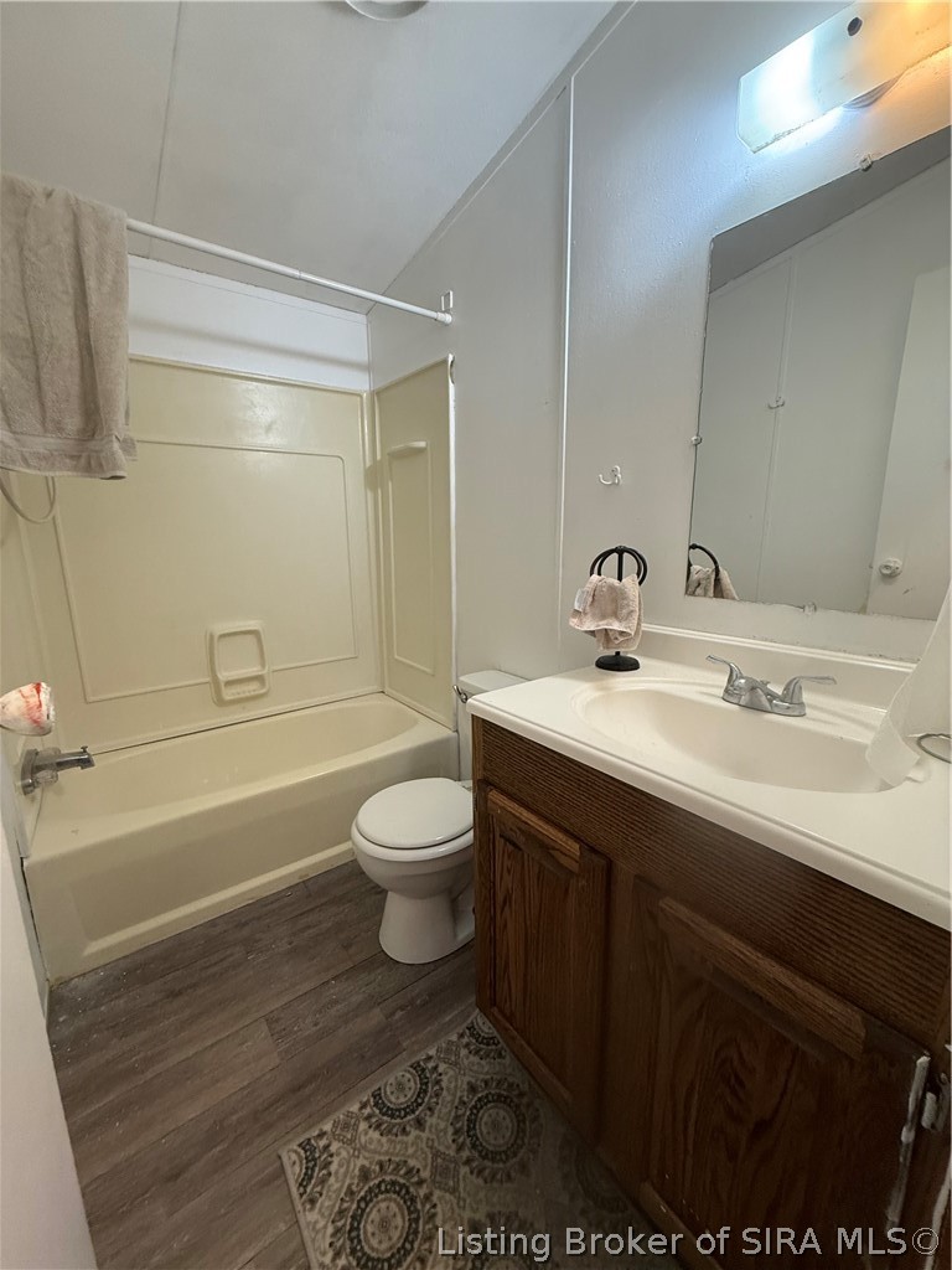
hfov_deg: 85.7
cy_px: 635
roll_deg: +0.5
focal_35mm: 14
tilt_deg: -11.3
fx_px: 513
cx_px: 476
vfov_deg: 102.1
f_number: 2.2
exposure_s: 1/60
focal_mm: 2.22
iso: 250
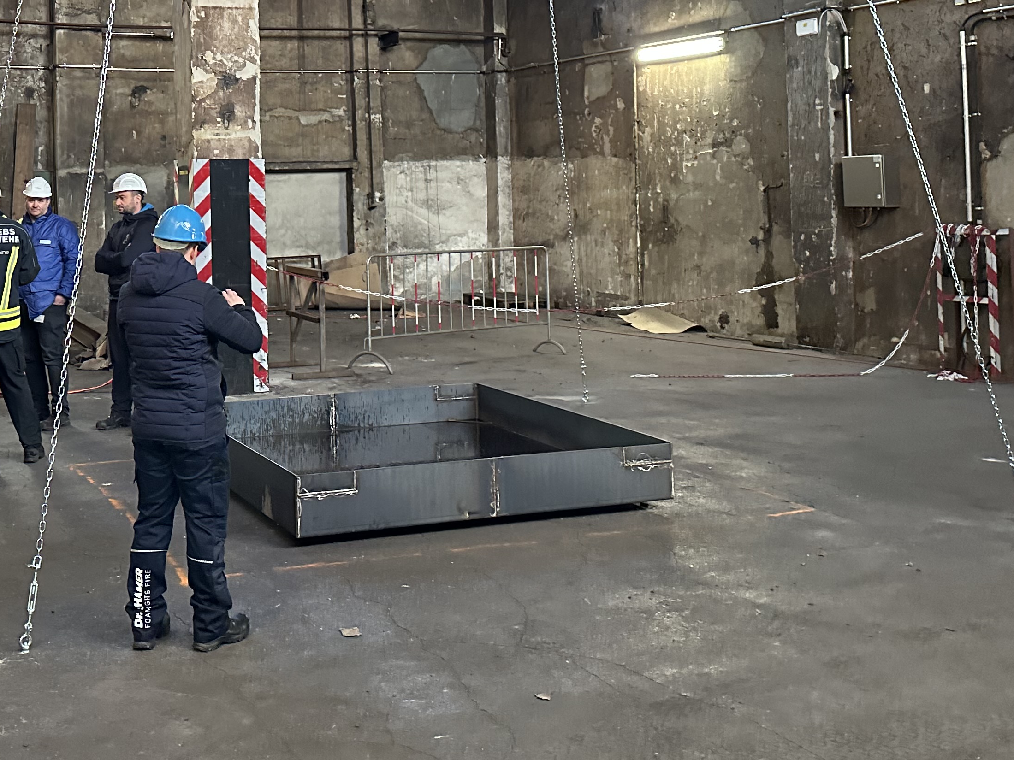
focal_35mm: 44
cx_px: 274
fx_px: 1289
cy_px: 136
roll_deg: +0.1
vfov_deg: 31.9
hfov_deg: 41.9
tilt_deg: +2.4
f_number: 1.78
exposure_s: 1/50
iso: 640
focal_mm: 6.86
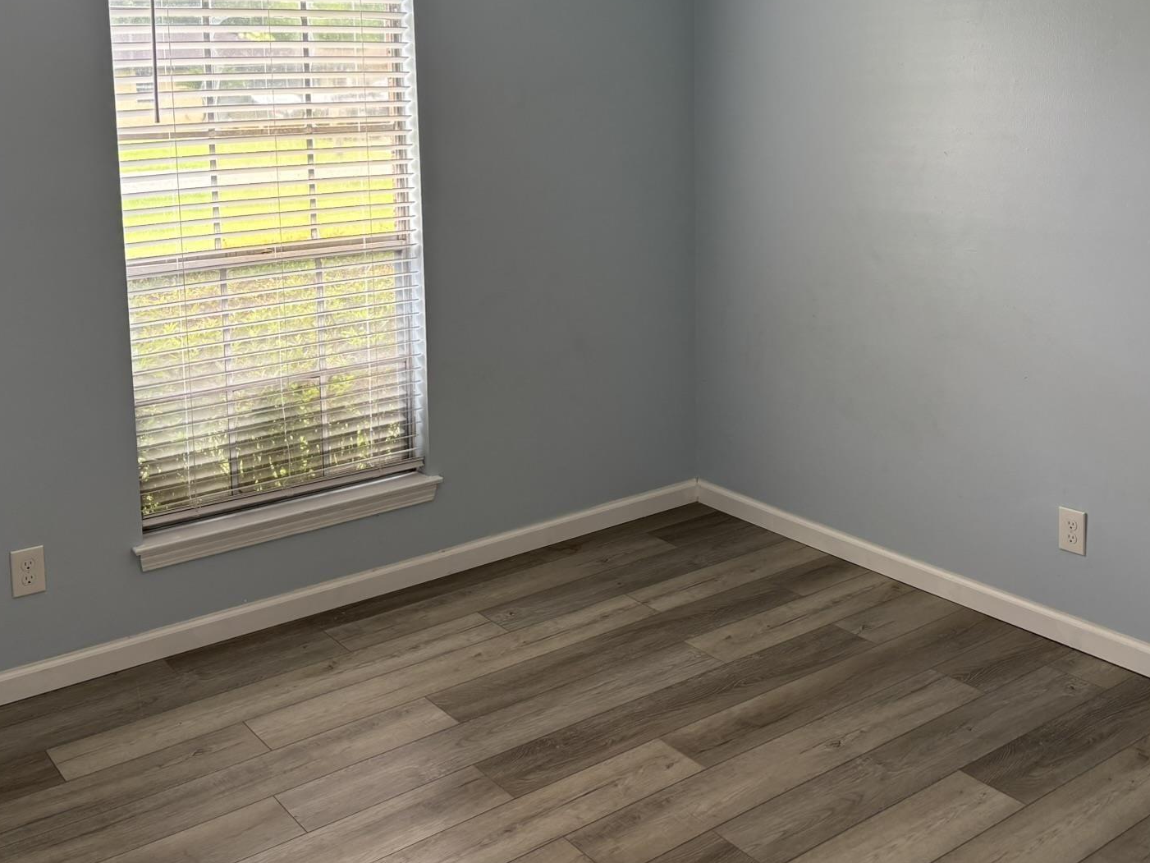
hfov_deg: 48.9
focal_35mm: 38
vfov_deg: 37.0
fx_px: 1263
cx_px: 622
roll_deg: +0.6
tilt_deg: -7.8
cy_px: 240
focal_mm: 5.96
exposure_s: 1/121
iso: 64
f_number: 1.6
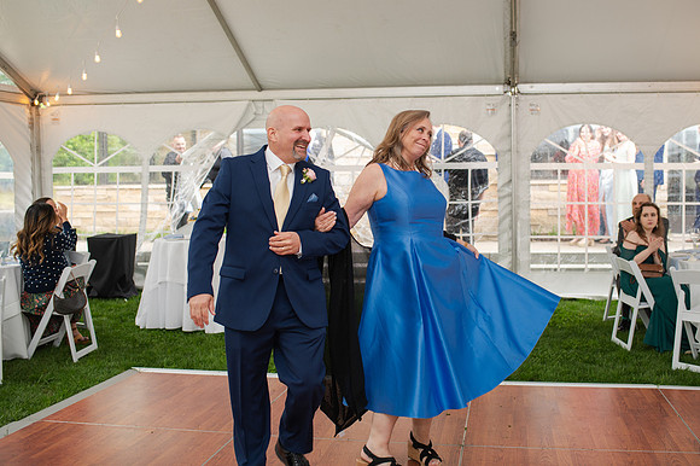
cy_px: 211
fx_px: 746
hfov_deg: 50.2
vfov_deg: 34.7
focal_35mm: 38
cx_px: 384
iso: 800
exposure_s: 1/200
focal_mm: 35
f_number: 3.2
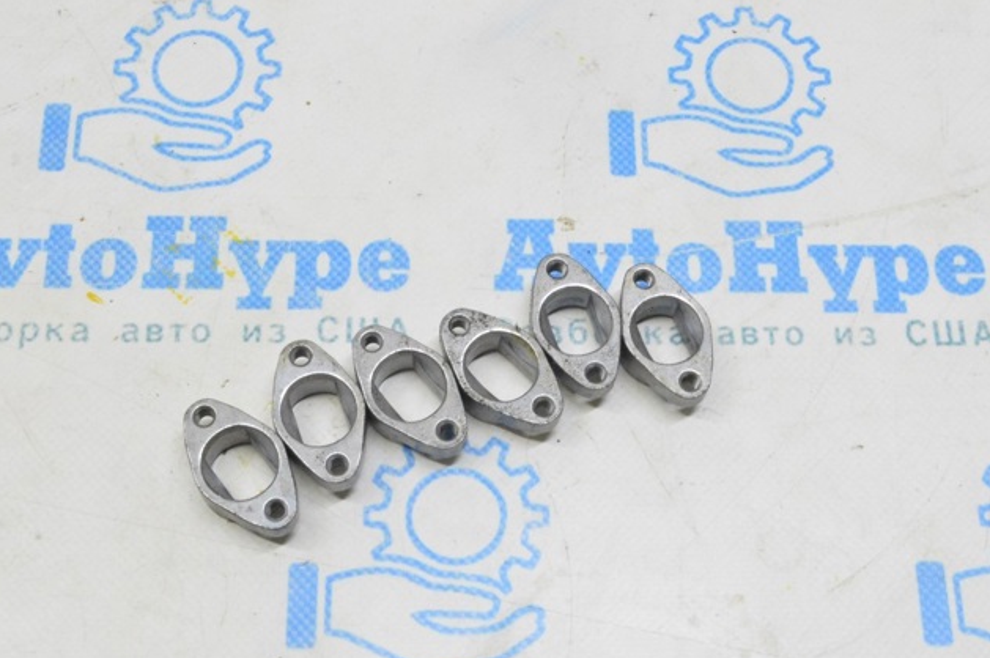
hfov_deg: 34.5
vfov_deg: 23.3
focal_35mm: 58
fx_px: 1593
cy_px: 333
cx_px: 489
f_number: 20
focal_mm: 38
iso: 6400
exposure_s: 1/20
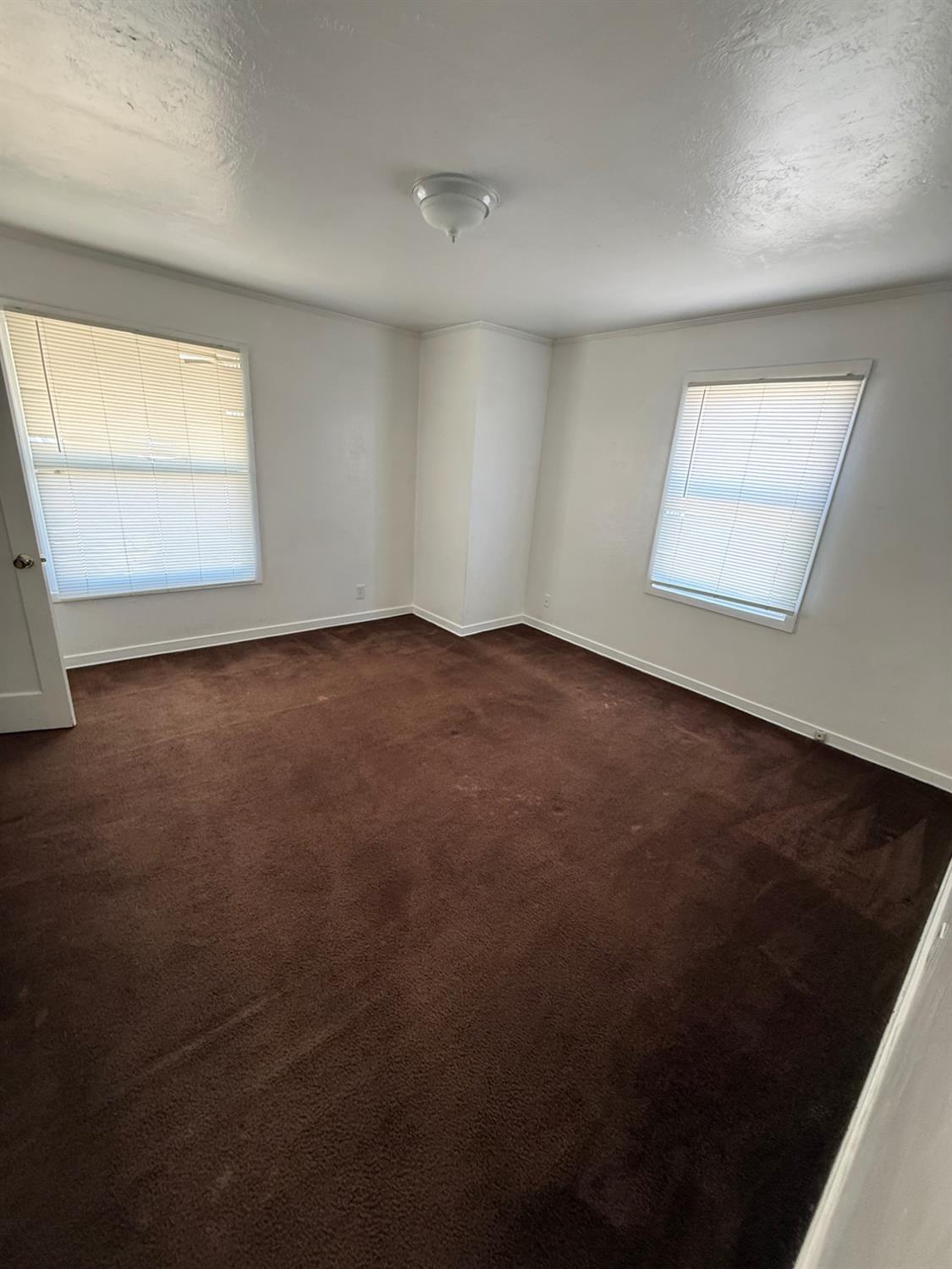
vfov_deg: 102.1
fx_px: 513
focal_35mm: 14
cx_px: 476
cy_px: 634
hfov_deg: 85.7
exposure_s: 1/91
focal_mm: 2.22
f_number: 2.2
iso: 320
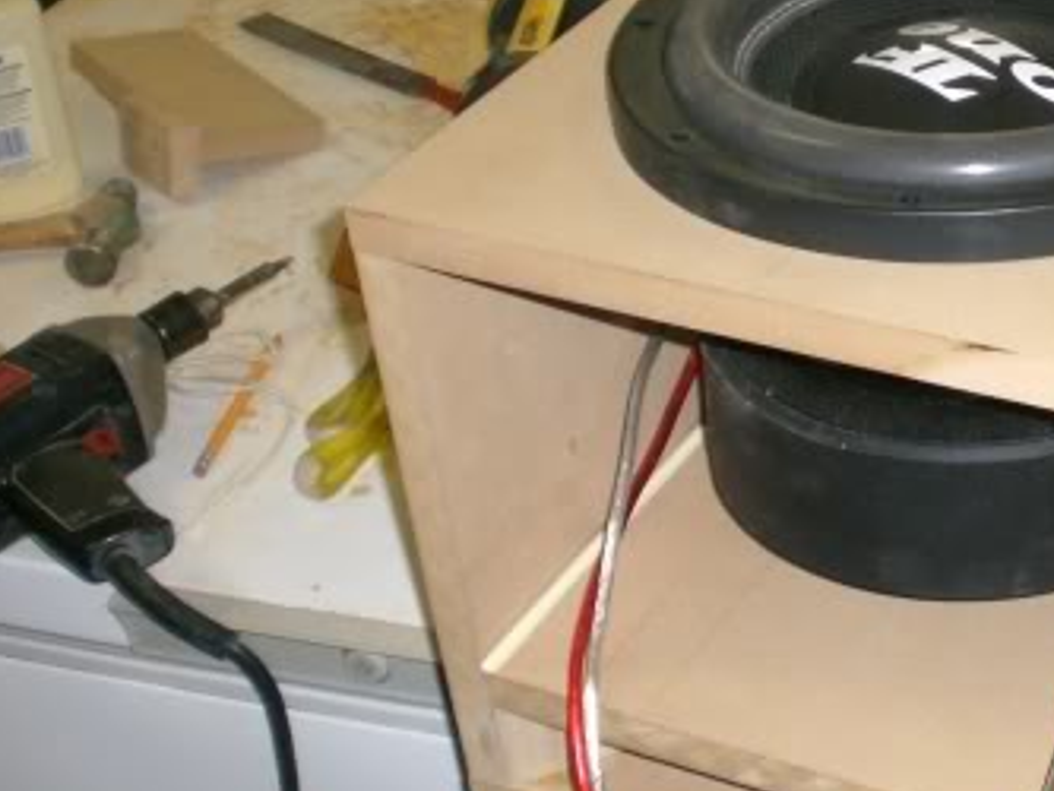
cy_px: 329
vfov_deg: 20.2
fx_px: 2224
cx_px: 943
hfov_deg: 25.8
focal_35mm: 73
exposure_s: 1/60
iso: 200
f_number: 3.1
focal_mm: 6.3
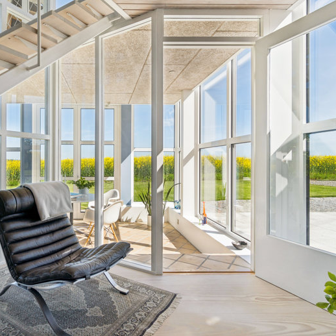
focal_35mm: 22
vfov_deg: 70.5
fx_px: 238
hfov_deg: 68.5
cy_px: 164
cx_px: 112
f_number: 8
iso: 200
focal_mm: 11
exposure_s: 1/400
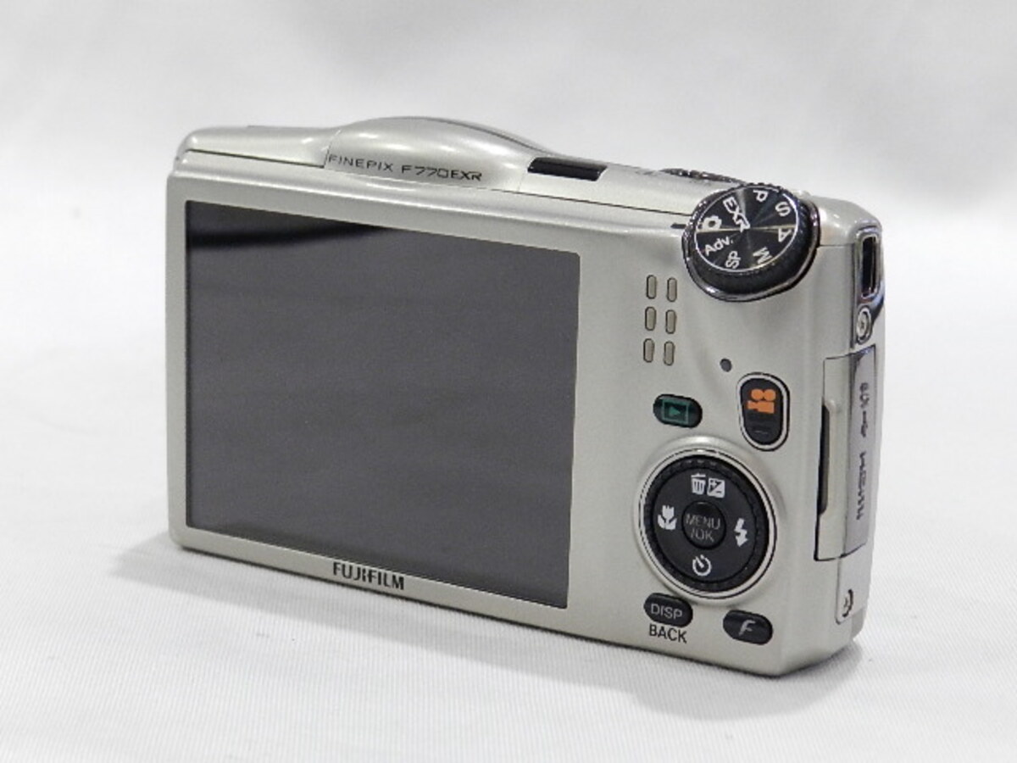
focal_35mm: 84
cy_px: 382
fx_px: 2468
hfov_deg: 23.3
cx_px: 508
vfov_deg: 17.6
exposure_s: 1/60
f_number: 4.4
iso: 800
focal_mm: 14.9
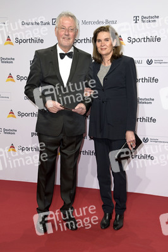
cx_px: 84
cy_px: 126
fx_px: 337
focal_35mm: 48
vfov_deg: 41.1
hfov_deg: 28.0
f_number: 6.3
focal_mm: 48
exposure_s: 1/250
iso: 640
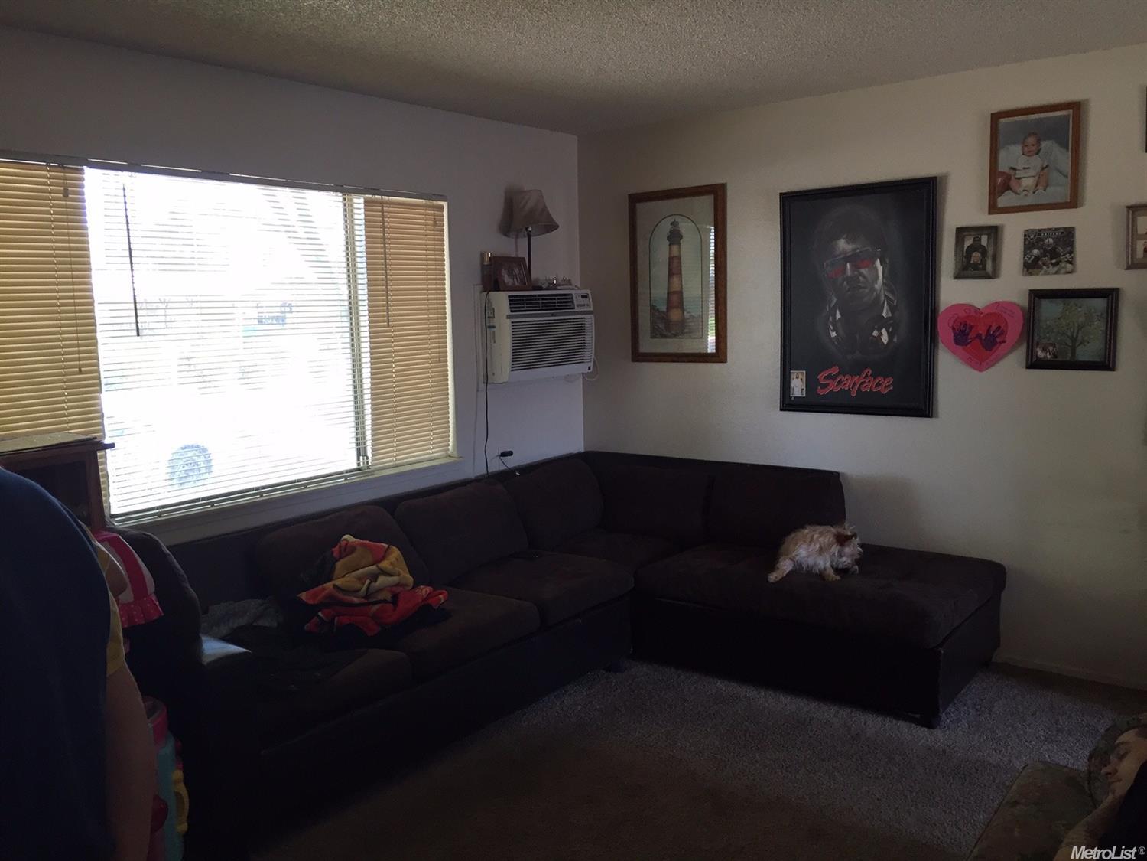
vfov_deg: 48.2
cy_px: 430
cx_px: 574
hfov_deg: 61.7
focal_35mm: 29
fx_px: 961
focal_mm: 4.15
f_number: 2.2
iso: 40
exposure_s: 1/30
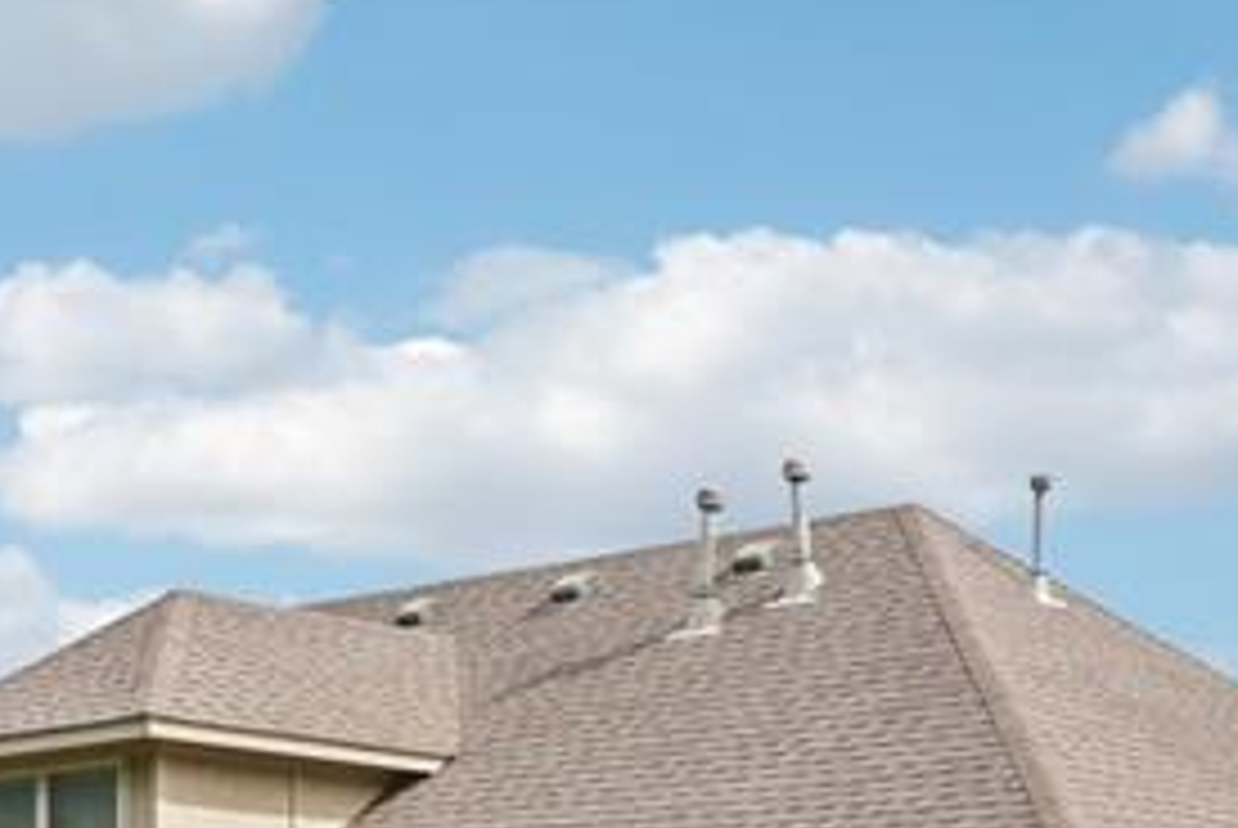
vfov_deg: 15.8
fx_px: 2749
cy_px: 1215
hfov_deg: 25.4
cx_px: 633
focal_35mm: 80
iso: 100
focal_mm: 21.5
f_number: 8
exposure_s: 1/100
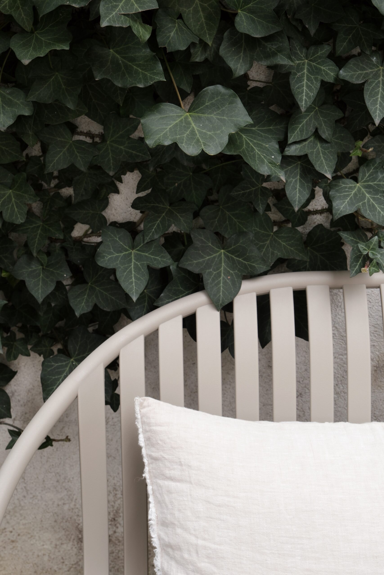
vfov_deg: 38.9
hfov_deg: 26.5
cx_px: 192
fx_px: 816
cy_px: 288
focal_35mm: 51
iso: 125
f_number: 4
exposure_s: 1/56
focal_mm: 34.2
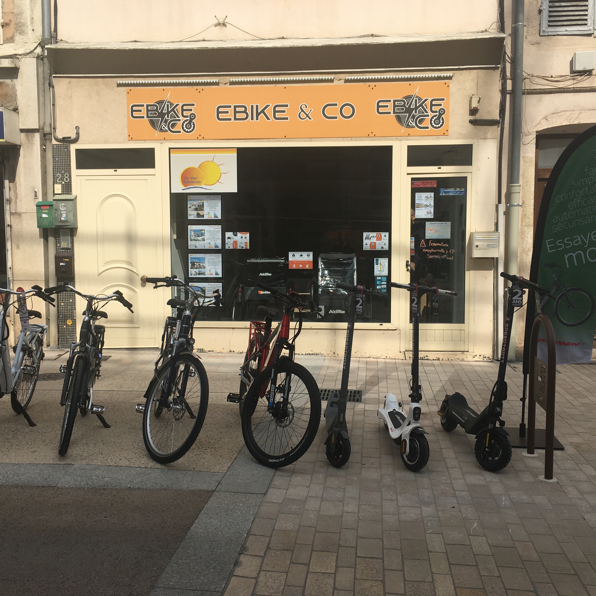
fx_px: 682
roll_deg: +0.0
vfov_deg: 47.2
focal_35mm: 35
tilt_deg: -5.0
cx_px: 287
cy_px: 302
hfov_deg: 47.2
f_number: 2.2
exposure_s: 1/2653
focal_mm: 4.15
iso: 25
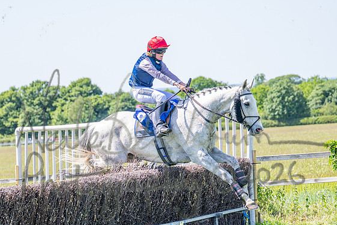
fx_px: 1188
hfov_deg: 16.1
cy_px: 115
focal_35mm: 127
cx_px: 135
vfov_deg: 10.8
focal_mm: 70
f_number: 2.8
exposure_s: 1/1600
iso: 200
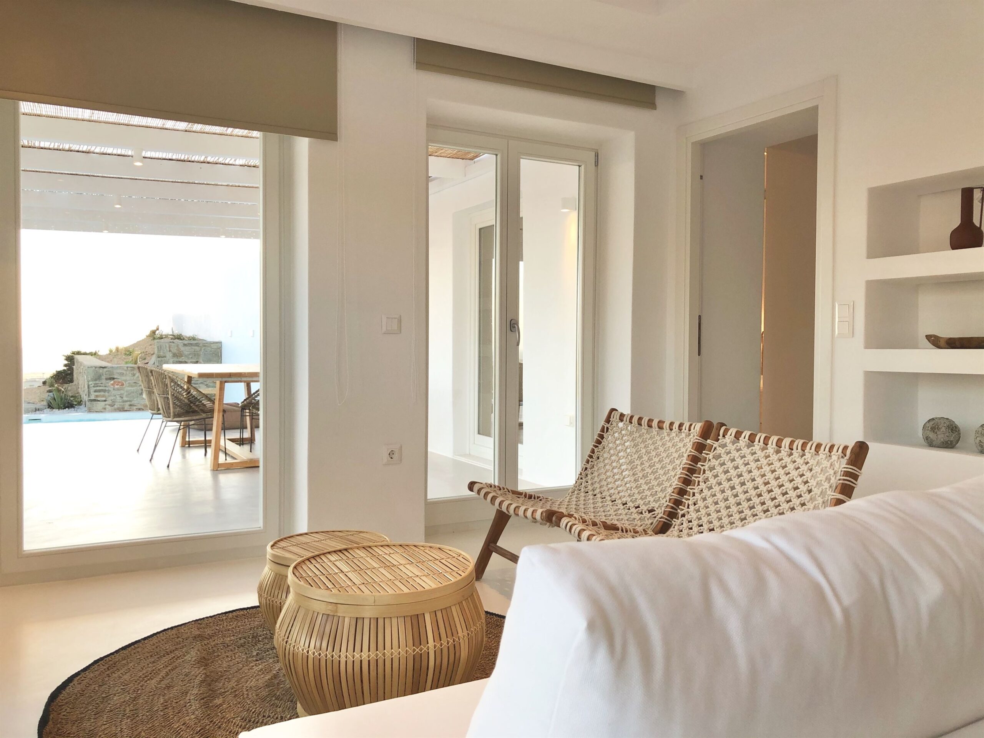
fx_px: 796
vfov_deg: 49.7
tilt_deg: -2.3
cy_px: 369
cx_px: 492
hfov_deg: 63.4
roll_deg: -0.3
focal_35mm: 28
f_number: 1.8
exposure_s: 1/113
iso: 20
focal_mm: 4
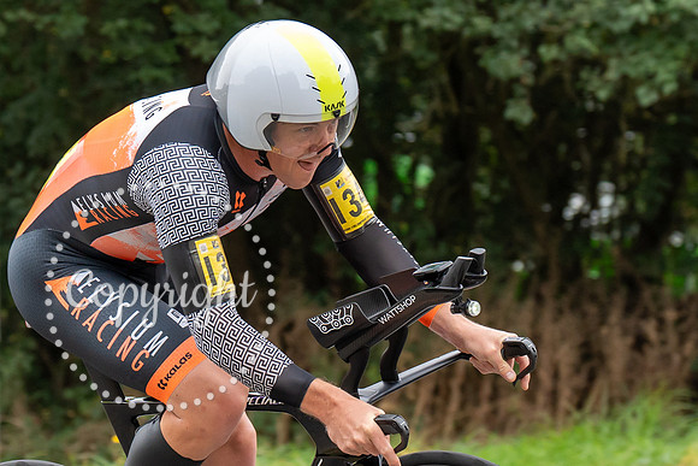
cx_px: 245
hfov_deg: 7.5
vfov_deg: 5.0
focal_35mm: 276
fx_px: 5346
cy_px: 249
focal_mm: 93
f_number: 4
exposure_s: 1/1000
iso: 800
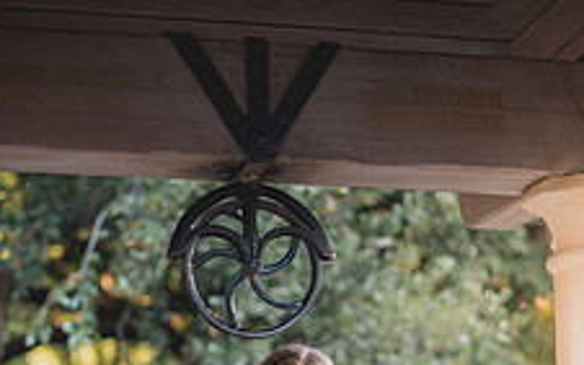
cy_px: 397
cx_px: 258
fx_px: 2275
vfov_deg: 9.1
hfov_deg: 14.6
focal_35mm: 143
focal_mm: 50
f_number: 1.4
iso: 250
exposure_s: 1/500
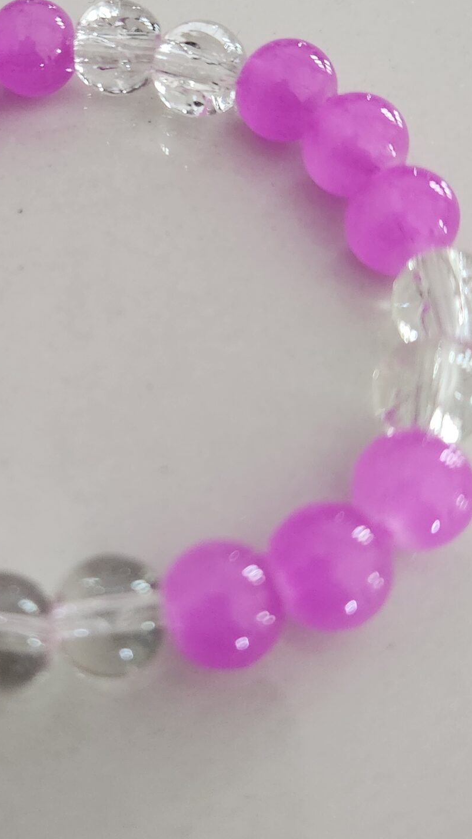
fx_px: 1001
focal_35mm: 45
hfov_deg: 26.2
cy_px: 307
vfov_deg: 45.0
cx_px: 124
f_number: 1.8
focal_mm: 5.4
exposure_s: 1/100
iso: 1000
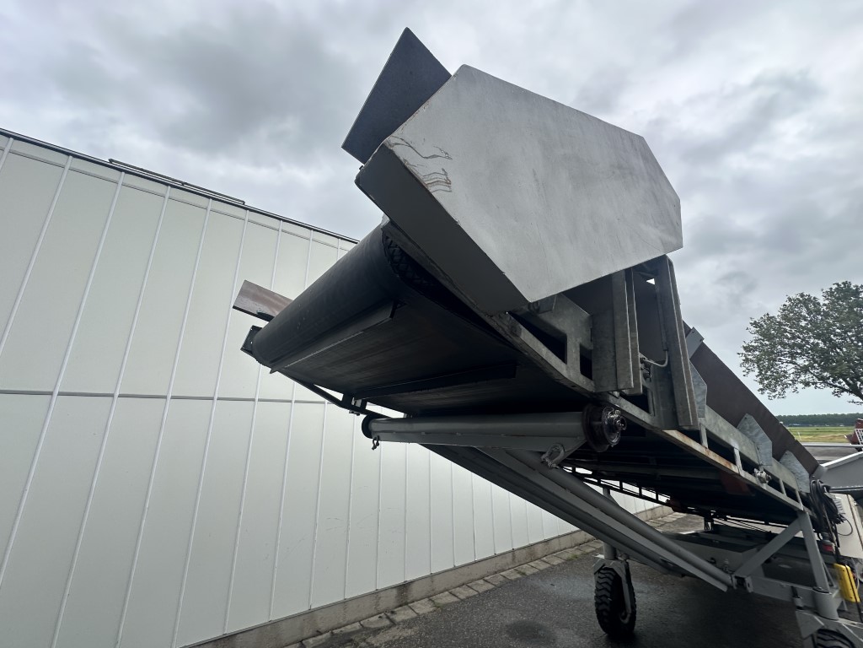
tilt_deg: +18.4
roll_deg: +0.5
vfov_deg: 85.7
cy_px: 324
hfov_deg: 102.1
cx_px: 432
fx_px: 349
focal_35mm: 14
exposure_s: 1/744
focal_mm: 2.22
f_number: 2.2
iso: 40
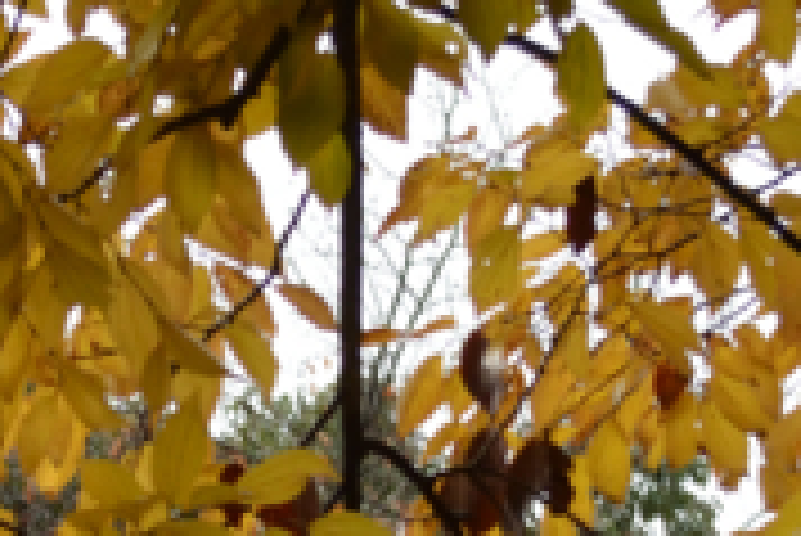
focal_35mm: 276
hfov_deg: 7.4
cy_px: 822
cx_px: -248
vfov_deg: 4.9
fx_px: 6146
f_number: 5.6
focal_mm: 32
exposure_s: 1/160
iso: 200
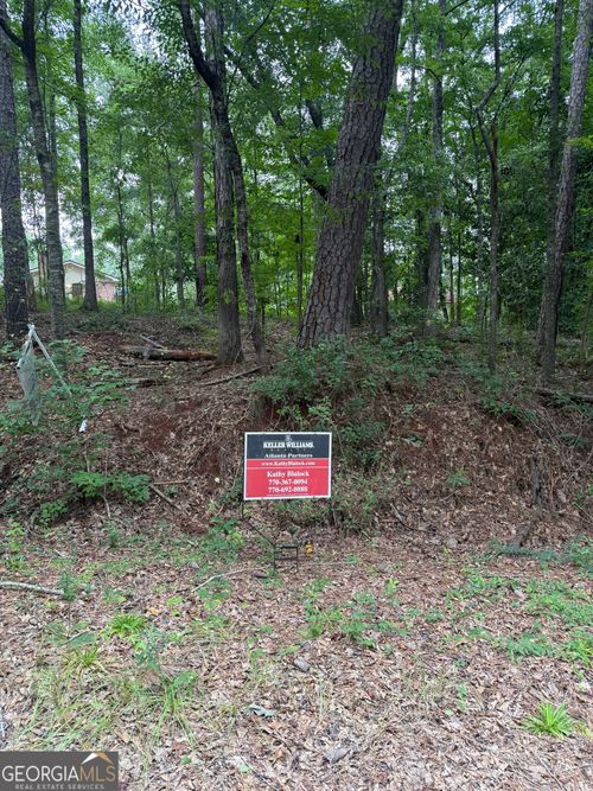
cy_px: 396
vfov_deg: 71.6
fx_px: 548
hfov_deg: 56.8
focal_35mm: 24
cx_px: 296
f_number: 1.78
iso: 100
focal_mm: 6.76
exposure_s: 1/121
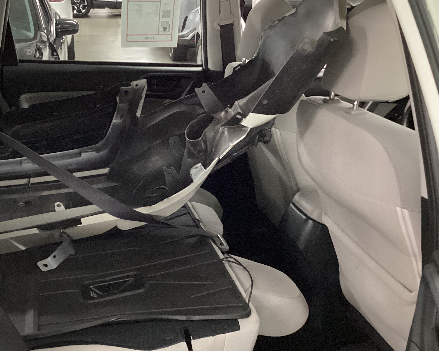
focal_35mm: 46
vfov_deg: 32.8
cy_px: 172
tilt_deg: -22.2
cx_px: 185
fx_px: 598
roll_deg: +0.4
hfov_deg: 40.2
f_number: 2.4
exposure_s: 1/40
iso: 400
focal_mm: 3.3
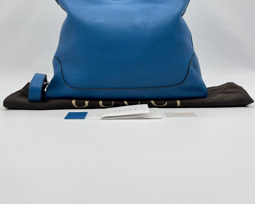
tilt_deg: -1.1
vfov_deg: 41.7
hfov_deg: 52.8
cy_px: 44
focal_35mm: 34
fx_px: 257
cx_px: 128
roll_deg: +0.2
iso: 32
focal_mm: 5.7
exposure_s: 1/116
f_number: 1.5
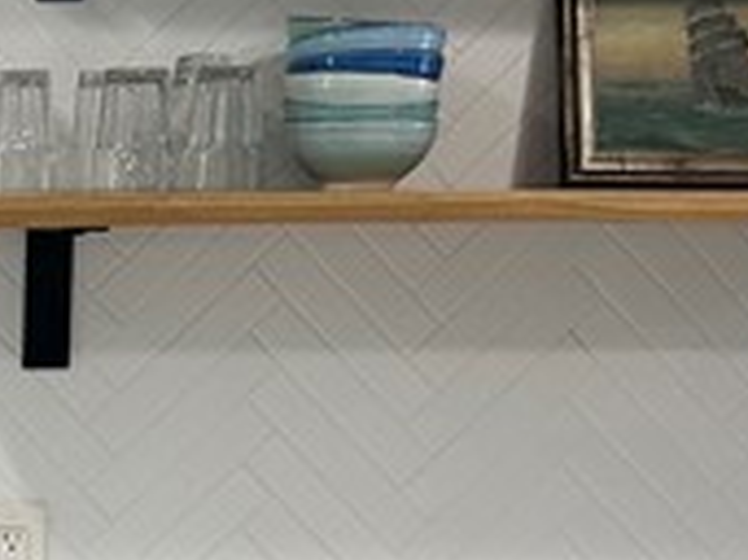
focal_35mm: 156
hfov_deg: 11.6
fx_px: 3369
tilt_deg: -8.7
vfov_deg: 9.3
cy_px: 779
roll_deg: -0.1
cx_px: -661
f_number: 1.5
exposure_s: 1/120
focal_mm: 5.7
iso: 50
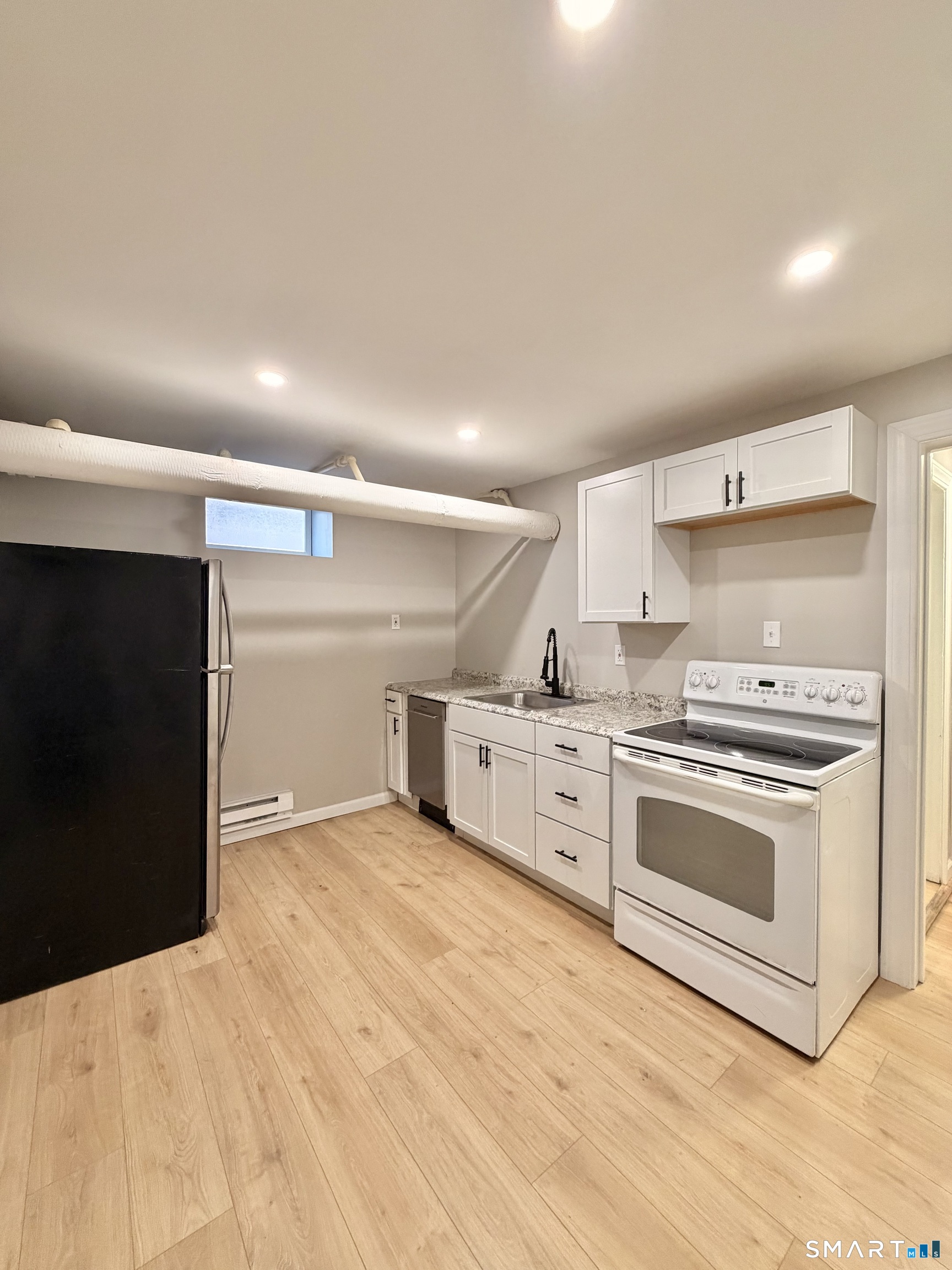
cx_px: 476
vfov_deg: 102.1
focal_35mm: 14
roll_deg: -0.3
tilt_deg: -1.1
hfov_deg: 85.7
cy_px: 635
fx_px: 513
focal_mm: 2.22
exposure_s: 1/120
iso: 320
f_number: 2.2
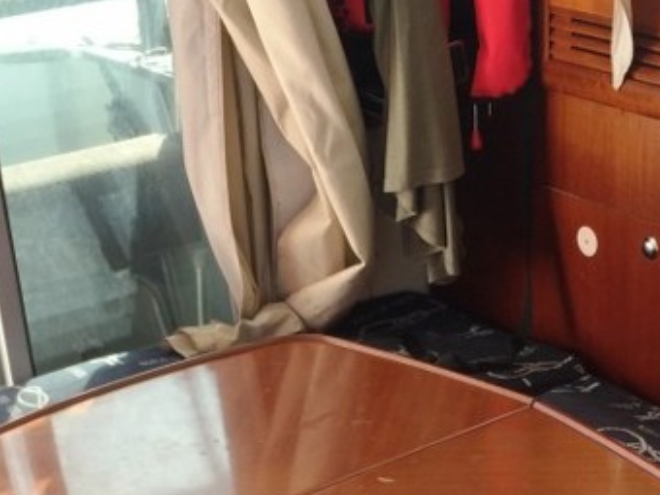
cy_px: 598
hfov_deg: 23.8
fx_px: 1563
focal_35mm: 82
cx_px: 365
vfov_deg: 17.2
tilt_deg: -31.4
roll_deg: +3.9
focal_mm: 4.15
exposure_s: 1/153
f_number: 2.2
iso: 32
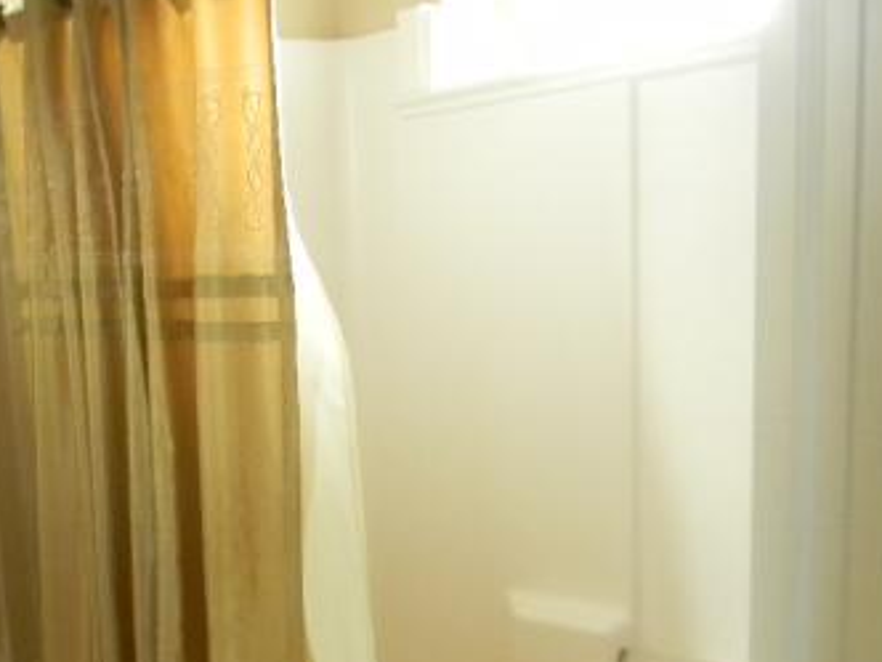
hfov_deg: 34.6
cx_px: 197
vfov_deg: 26.3
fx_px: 1376
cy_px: 574
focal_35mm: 54
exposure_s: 1/17.4
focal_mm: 5
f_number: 3.5
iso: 400
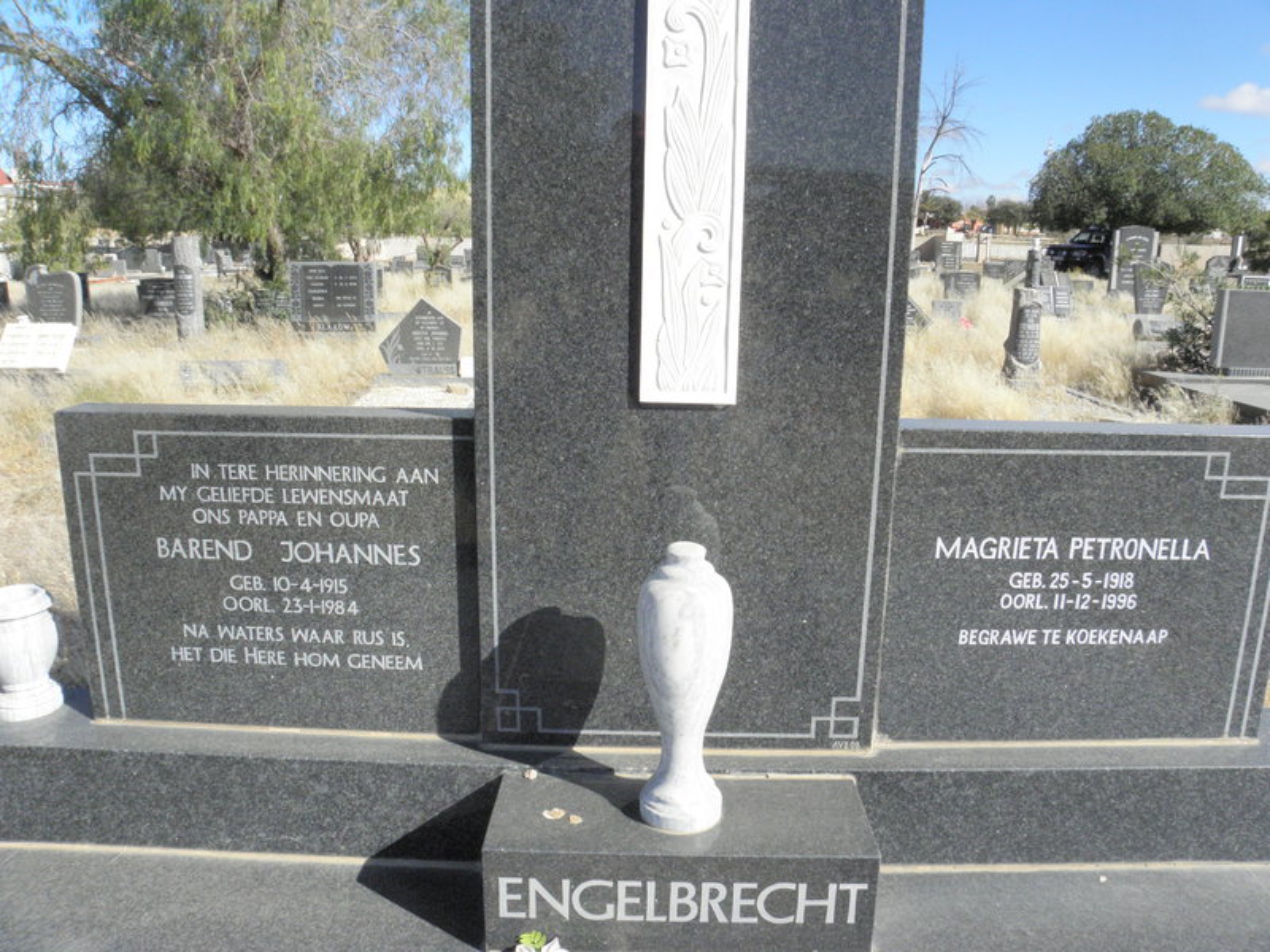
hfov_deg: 67.3
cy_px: 476
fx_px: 954
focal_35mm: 26
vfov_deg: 53.1
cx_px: 635
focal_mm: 4.6
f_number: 6.3
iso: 200
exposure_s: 1/800
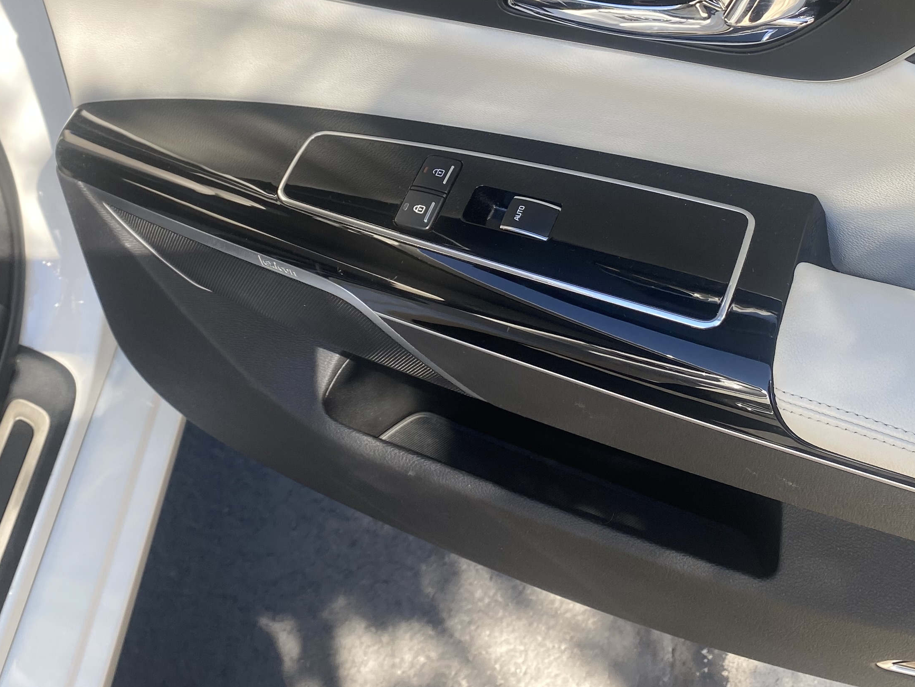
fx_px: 1269
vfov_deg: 29.0
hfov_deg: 39.7
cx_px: 471
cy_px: 65
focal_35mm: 48
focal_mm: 4.25
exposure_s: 1/317
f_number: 1.8
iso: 32
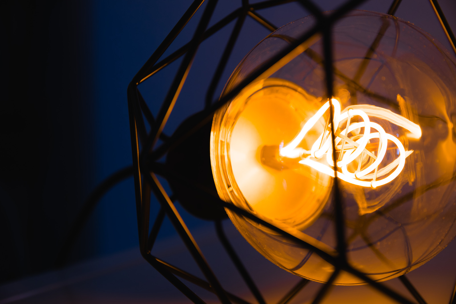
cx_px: 228
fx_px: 950
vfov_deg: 18.2
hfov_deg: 27.0
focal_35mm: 75
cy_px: 152
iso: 100
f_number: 4
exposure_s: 1/20
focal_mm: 50
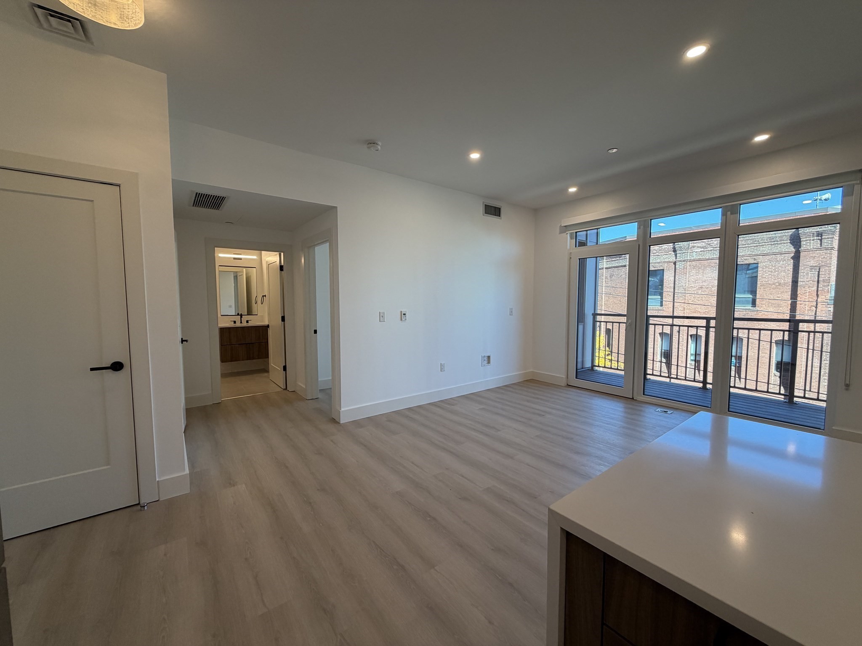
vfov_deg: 85.7
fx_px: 349
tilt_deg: -3.5
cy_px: 323
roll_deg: +0.4
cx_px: 431
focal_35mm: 14
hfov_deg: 102.1
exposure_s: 1/120
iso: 100
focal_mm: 2.22
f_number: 2.2
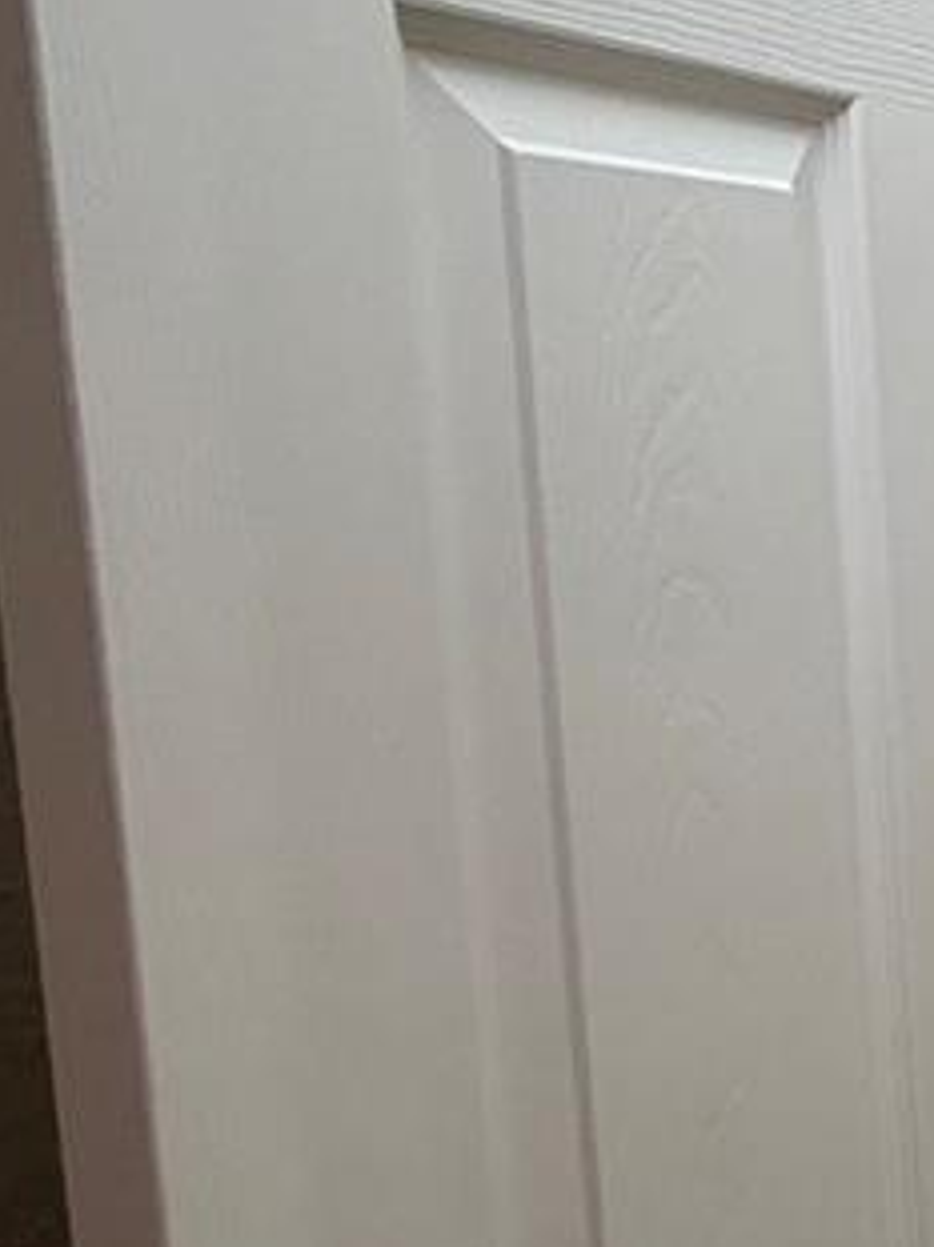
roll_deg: +0.8
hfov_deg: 19.1
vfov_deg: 35.6
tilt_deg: -6.4
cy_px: 630
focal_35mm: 54
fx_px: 1944
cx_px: 1760
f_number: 2.2
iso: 250
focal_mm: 2.22
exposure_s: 1/60
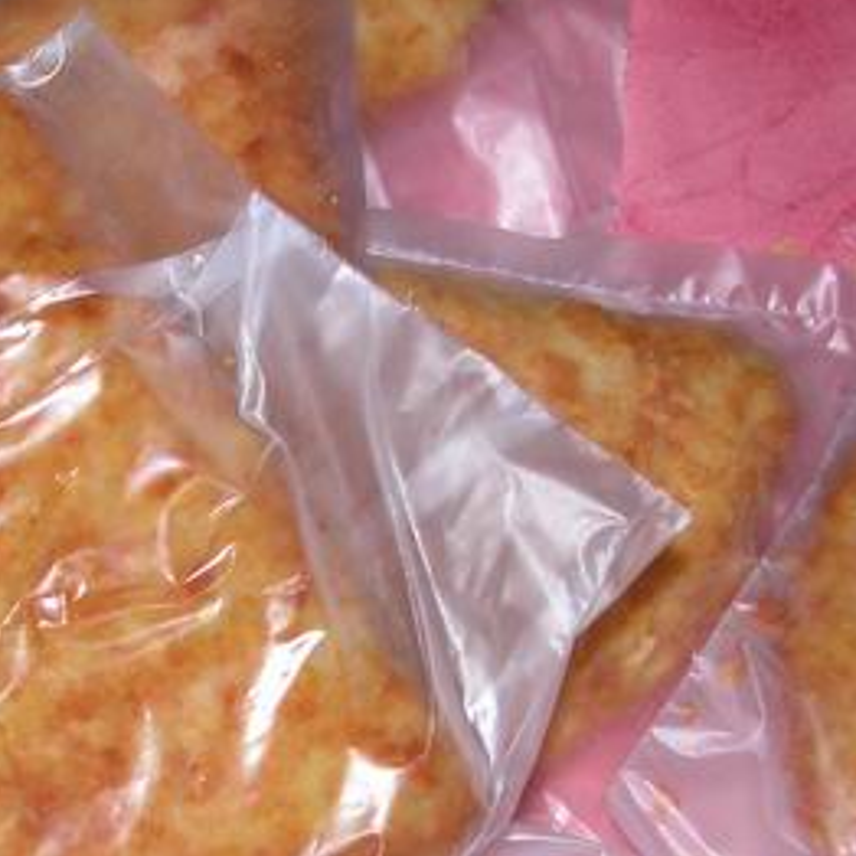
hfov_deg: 11.5
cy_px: 702
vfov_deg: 11.5
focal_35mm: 151
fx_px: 4225
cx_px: 131
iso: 100
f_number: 3.3
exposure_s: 1/125
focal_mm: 17.8
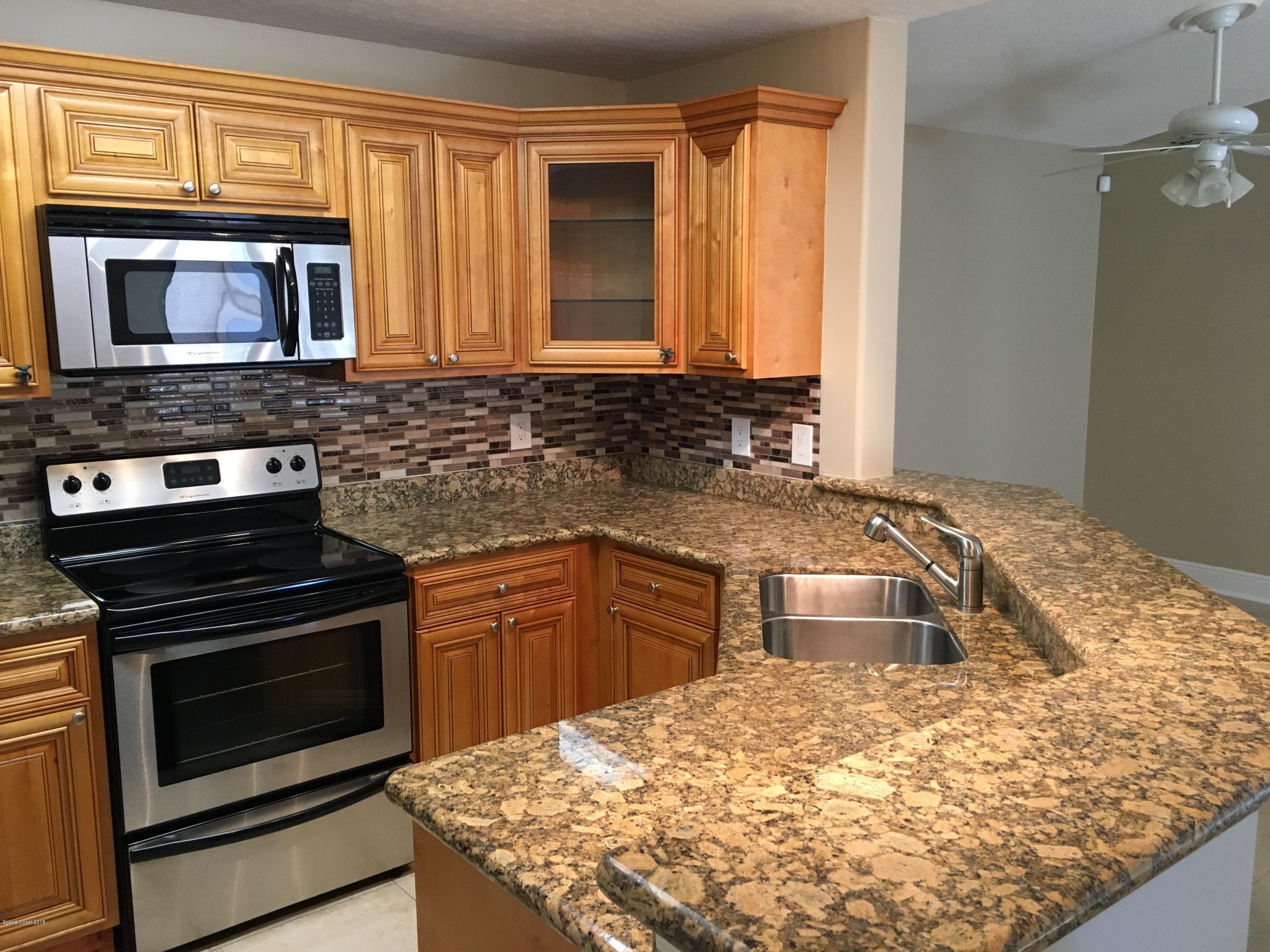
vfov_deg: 48.2
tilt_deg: -8.0
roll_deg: +0.5
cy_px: 476
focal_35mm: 29
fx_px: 1064
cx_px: 635
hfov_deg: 61.7
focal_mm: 4.15
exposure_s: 1/30
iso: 125
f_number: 2.2
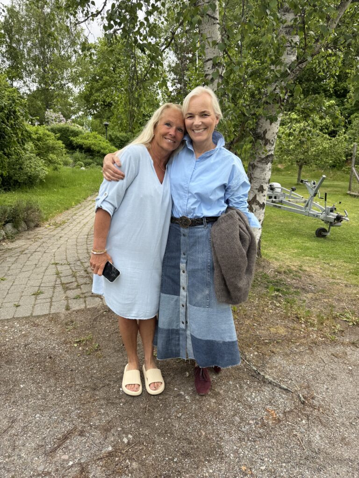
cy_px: 239
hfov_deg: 56.8
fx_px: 332
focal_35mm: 24
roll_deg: +1.8
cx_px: 180
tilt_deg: -14.3
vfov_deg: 71.6
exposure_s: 1/544
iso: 80
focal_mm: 6.76
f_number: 1.78
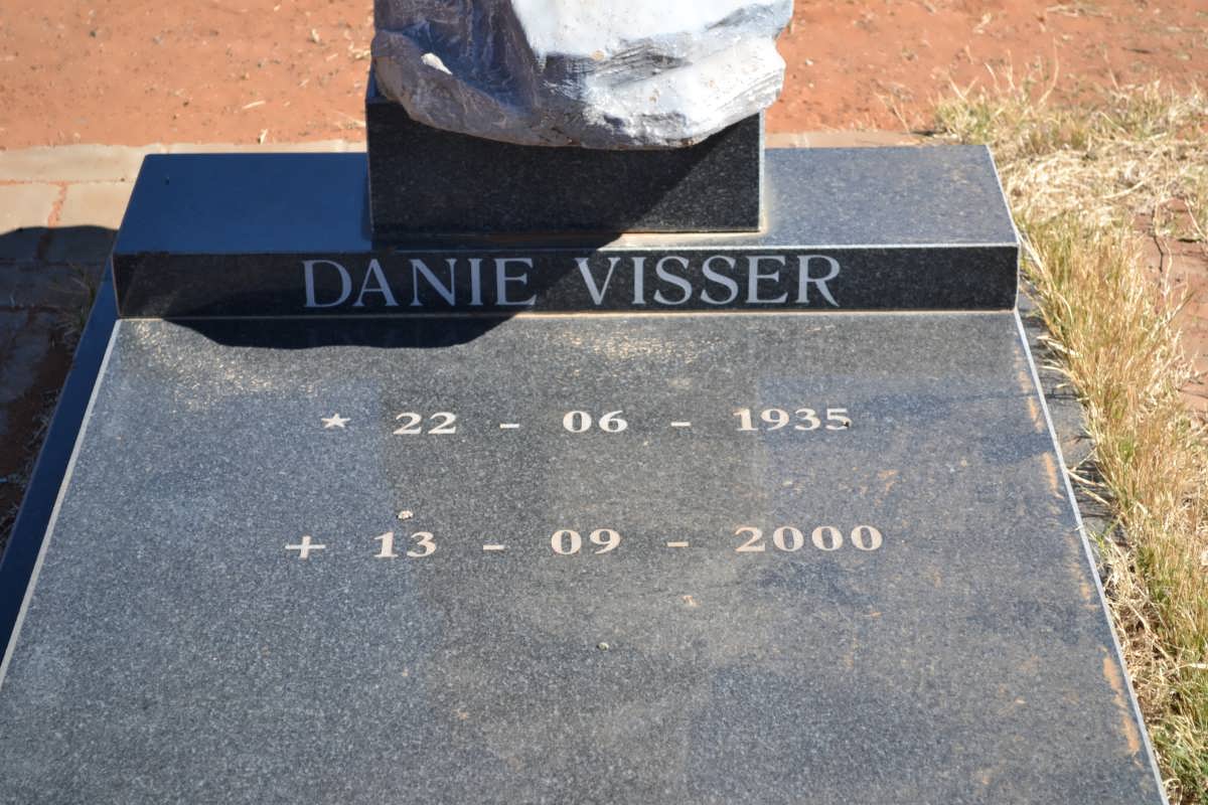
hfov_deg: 24.6
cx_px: 604
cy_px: 402
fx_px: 2768
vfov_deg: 16.6
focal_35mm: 82
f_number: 5.6
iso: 200
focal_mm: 55
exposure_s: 1/125
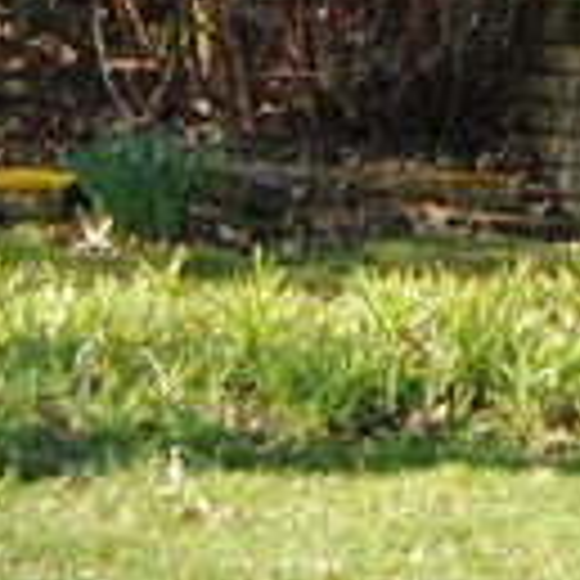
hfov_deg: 7.0
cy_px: -450
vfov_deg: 7.0
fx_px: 4655
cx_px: 821
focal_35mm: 246
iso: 100
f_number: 4.5
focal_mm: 23
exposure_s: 1/200
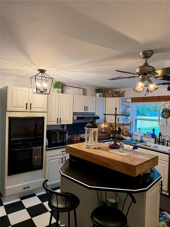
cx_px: 85
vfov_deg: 71.6
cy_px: 114
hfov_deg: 56.8
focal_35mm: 24
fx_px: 157
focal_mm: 6.76
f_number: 1.78
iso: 320
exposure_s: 1/120
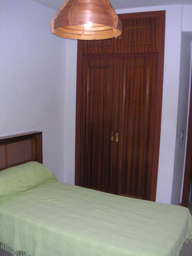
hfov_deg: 38.7
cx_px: 96
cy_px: 128
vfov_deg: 50.1
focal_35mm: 37
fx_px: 274
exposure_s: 1/60
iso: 106
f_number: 2.7
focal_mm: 5.6
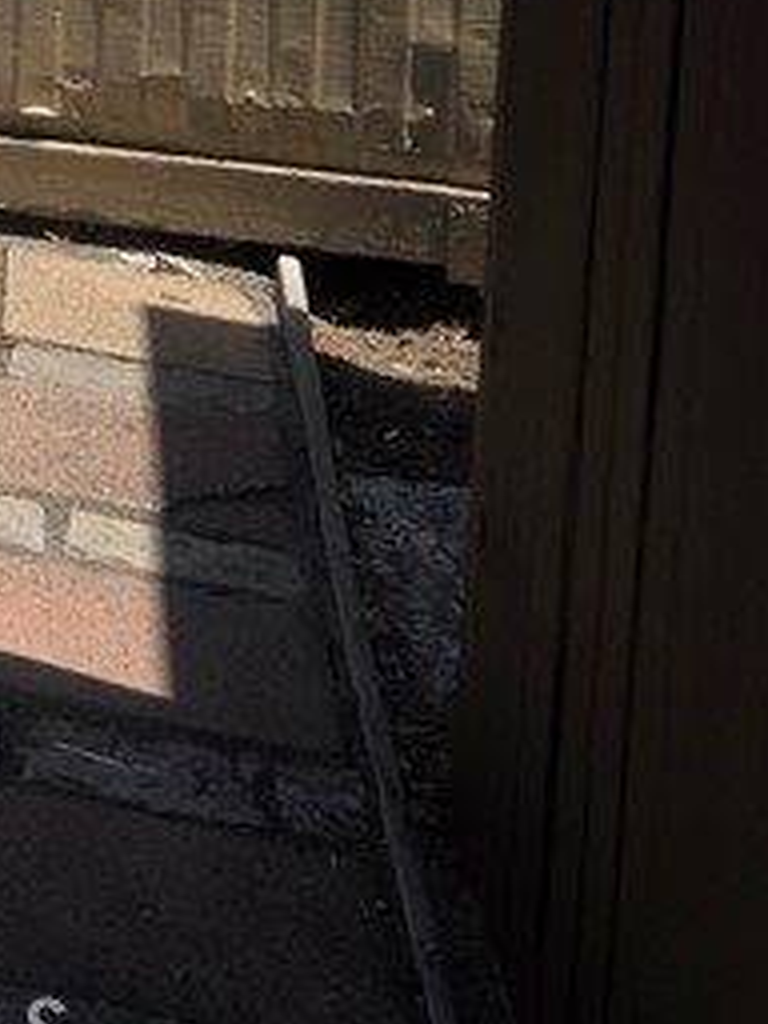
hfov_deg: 12.2
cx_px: -1180
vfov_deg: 19.1
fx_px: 2722
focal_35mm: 92
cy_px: -444
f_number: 1.7
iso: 80
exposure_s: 1/4766
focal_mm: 6.3
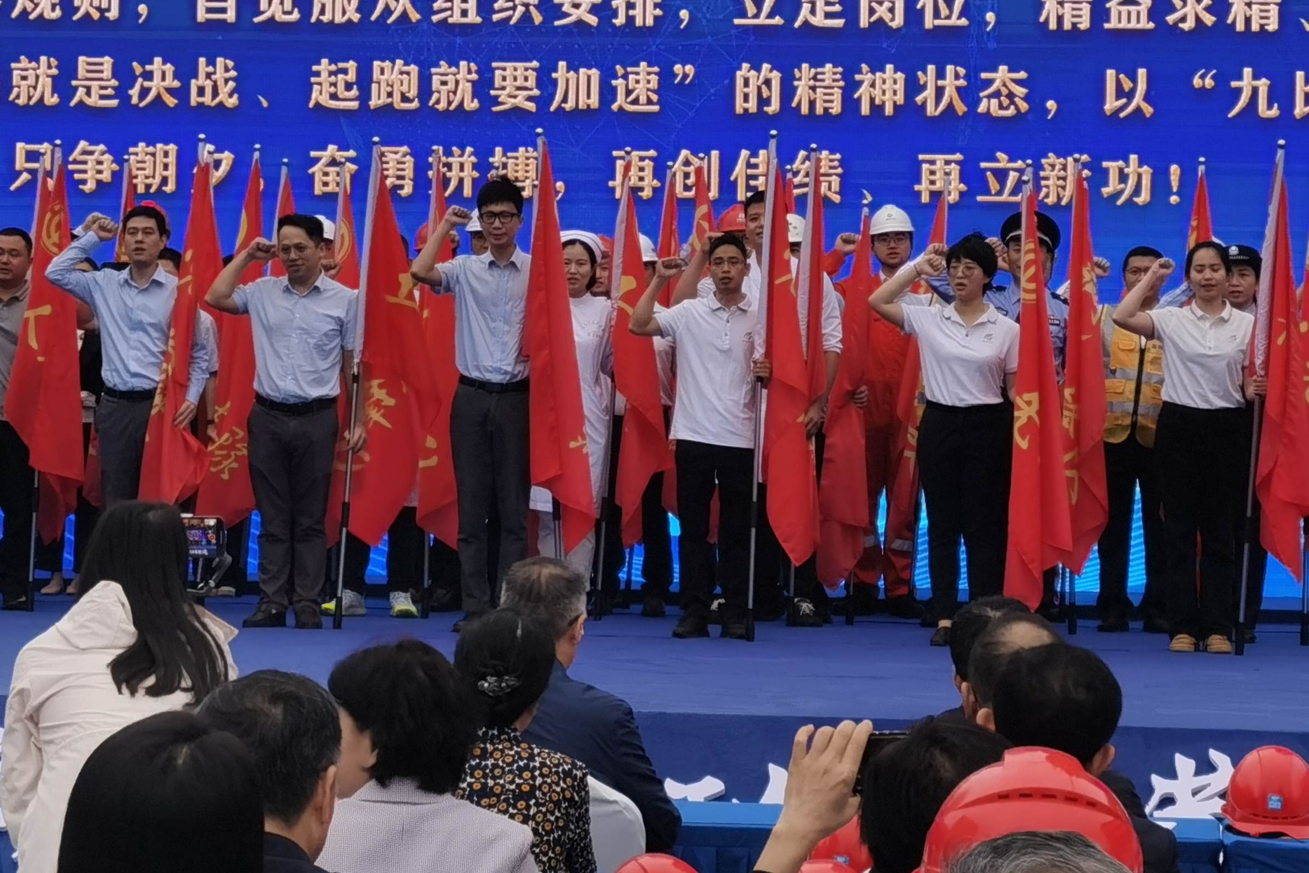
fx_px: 4581
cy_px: 173
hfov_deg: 16.3
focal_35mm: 126
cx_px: 655
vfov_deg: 10.8
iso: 50
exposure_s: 1/1142
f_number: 1.6
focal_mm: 5.56
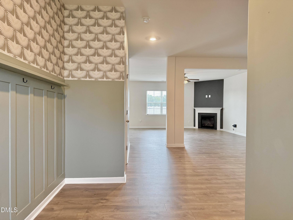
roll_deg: -0.1
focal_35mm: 24
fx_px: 203
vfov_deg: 56.8
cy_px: 110
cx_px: 146
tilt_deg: -0.3
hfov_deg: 71.6
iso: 200
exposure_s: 1/60
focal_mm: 6.76
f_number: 1.78
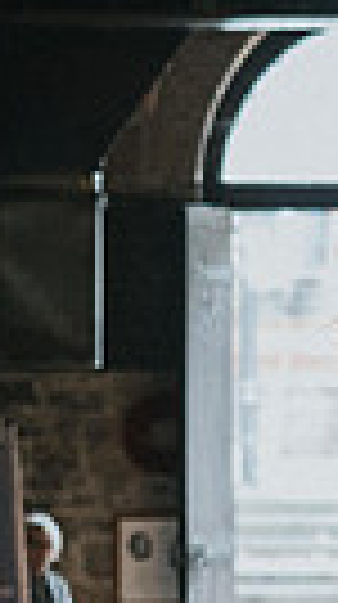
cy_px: 631
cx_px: 325
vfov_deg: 4.3
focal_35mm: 505
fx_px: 8077
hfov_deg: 2.4
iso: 1250
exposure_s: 1/400
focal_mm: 85
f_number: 1.8
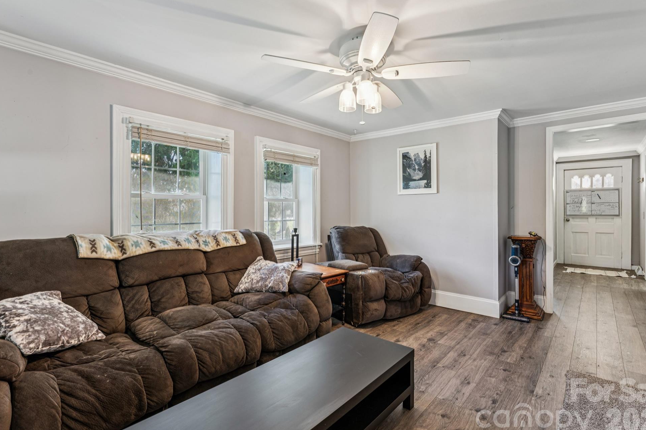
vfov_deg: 69.8
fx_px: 309
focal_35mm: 17
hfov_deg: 92.5
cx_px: 334
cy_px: 216
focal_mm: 16.2
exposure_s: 1/1.67
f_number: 10
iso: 100
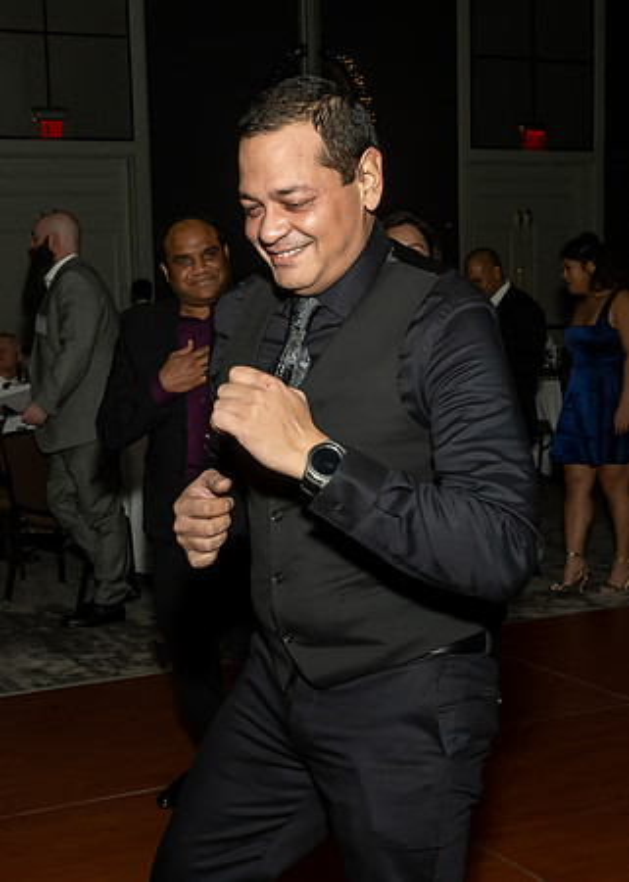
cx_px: 241
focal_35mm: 54
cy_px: 465
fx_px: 1343
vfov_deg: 36.3
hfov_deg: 26.3
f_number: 8
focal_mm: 17
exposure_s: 1/250
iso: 1000
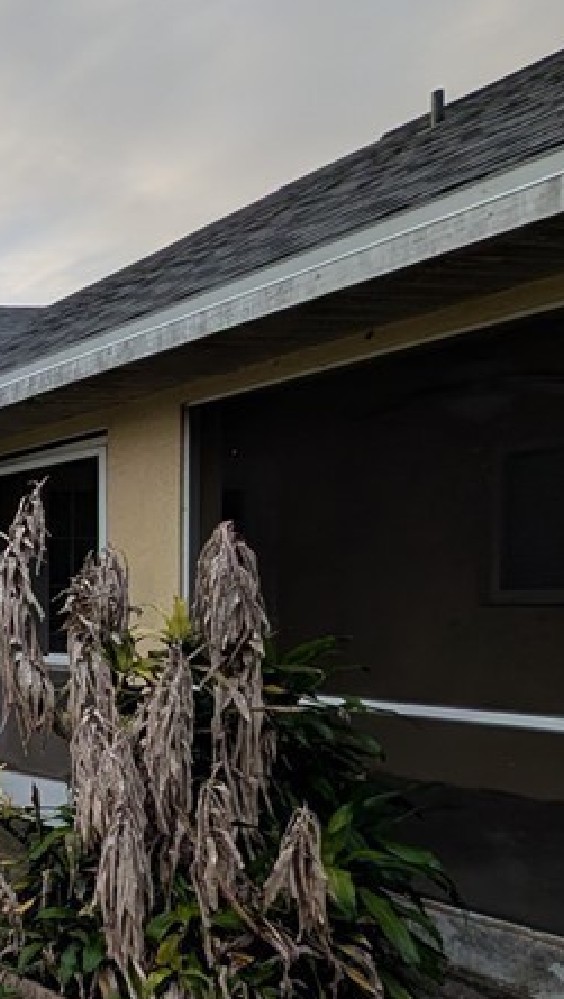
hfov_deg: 21.2
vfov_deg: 63.3
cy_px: 626
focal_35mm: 30
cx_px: -495
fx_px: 796
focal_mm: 2.02
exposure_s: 1/914
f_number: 1.7
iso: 49
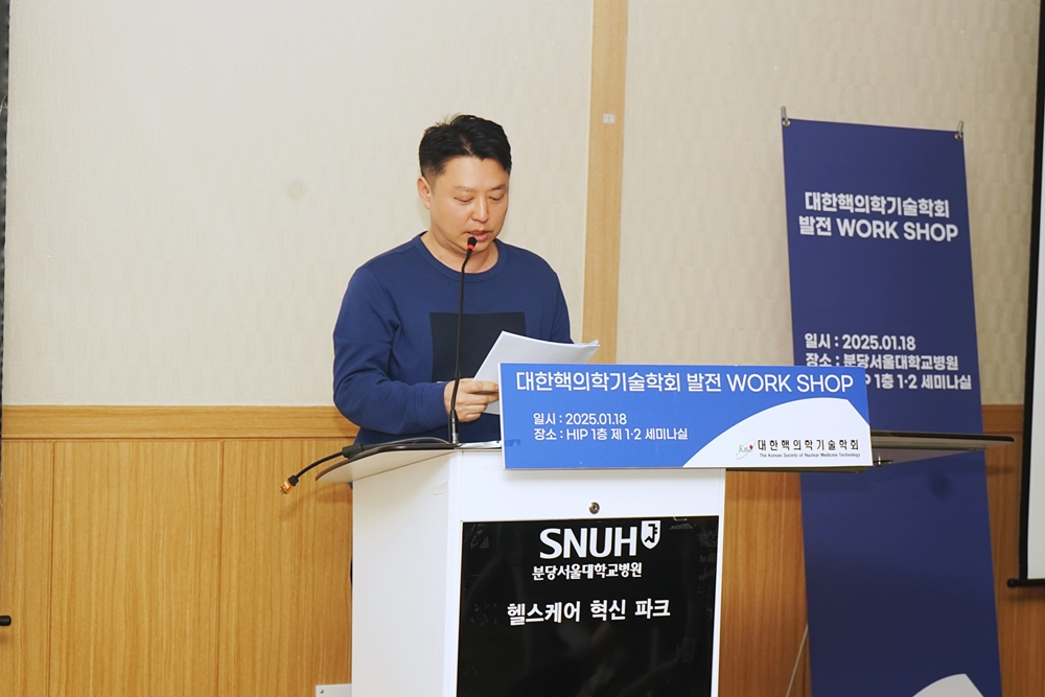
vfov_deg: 21.6
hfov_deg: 31.9
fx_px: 1829
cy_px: 348
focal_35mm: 63
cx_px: 522
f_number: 6.3
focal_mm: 63
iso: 400
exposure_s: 1/100
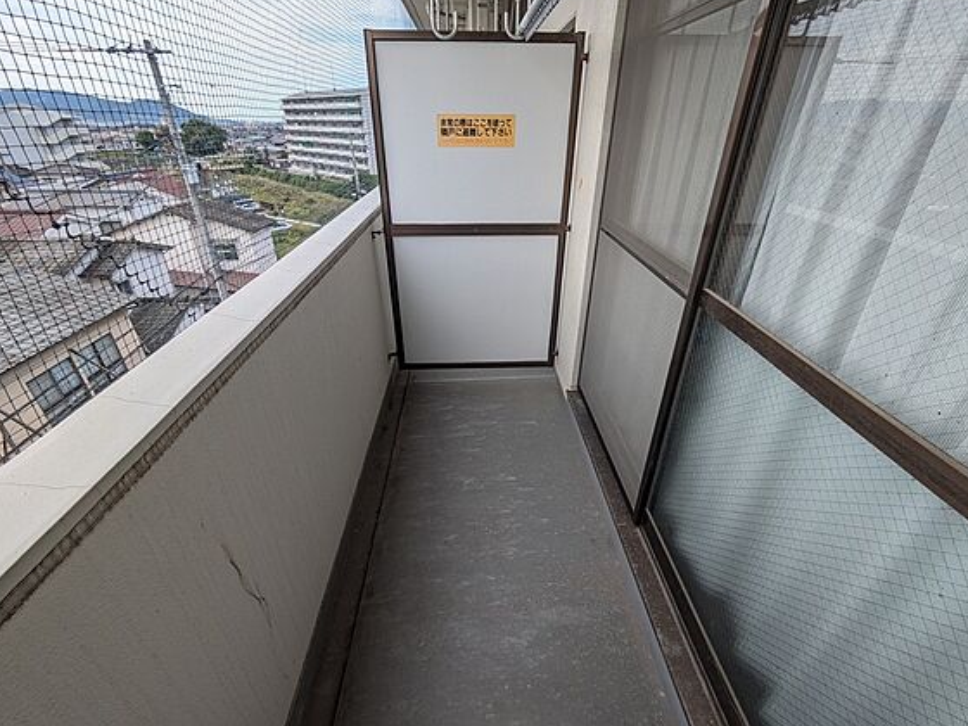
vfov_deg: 78.1
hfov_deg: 94.5
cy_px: 368
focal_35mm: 16
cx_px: 486
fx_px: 447
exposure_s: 1/668
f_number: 2.2
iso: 50
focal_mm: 1.83
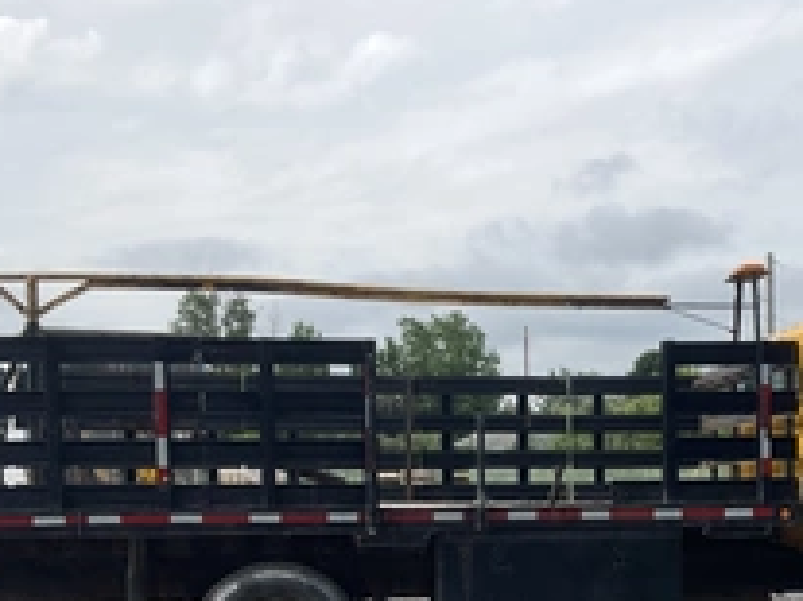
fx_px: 1298
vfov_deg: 25.3
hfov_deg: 34.1
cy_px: 539
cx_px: 531
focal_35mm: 56
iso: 25
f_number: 1.8
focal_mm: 3
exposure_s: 1/1984
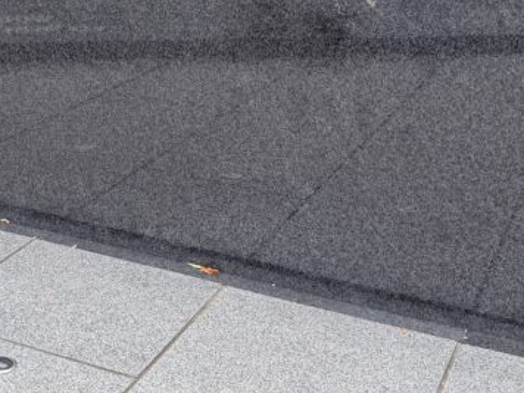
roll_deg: +1.2
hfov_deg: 27.4
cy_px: -16
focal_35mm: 69
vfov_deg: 20.5
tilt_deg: -8.4
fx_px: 1044
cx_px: 77
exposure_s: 1/757
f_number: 1.78
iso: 80
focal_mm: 6.76
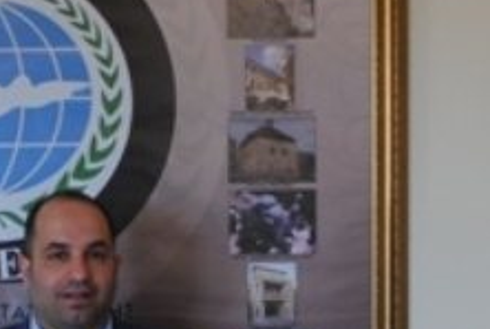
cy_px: 294
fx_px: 2128
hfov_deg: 13.0
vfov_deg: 8.8
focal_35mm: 156
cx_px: 44
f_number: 4
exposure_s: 1/30
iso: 200
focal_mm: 24
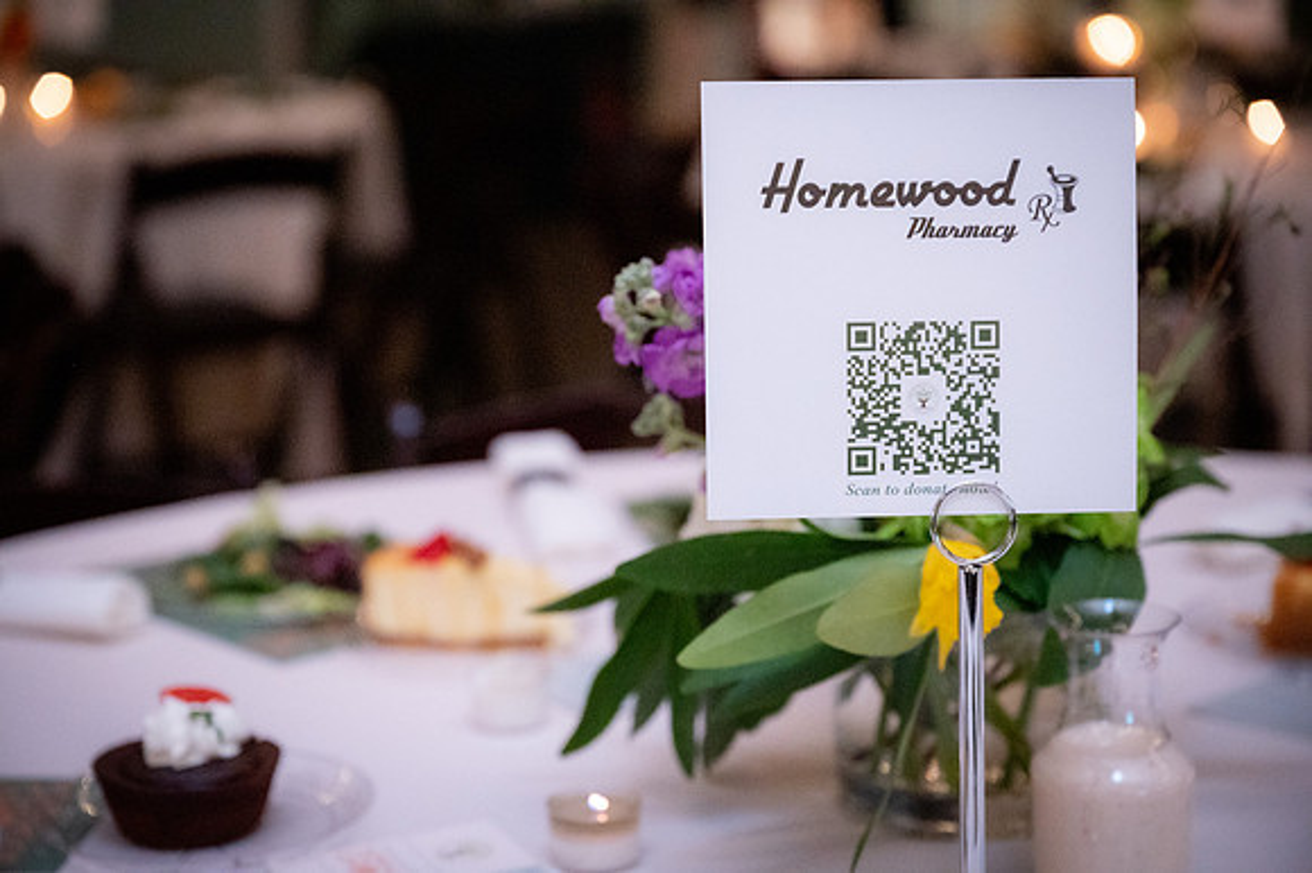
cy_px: 436
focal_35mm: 70
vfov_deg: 19.4
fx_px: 2550
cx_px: 656
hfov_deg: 28.9
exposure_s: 1/200
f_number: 3.5
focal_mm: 70
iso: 6400
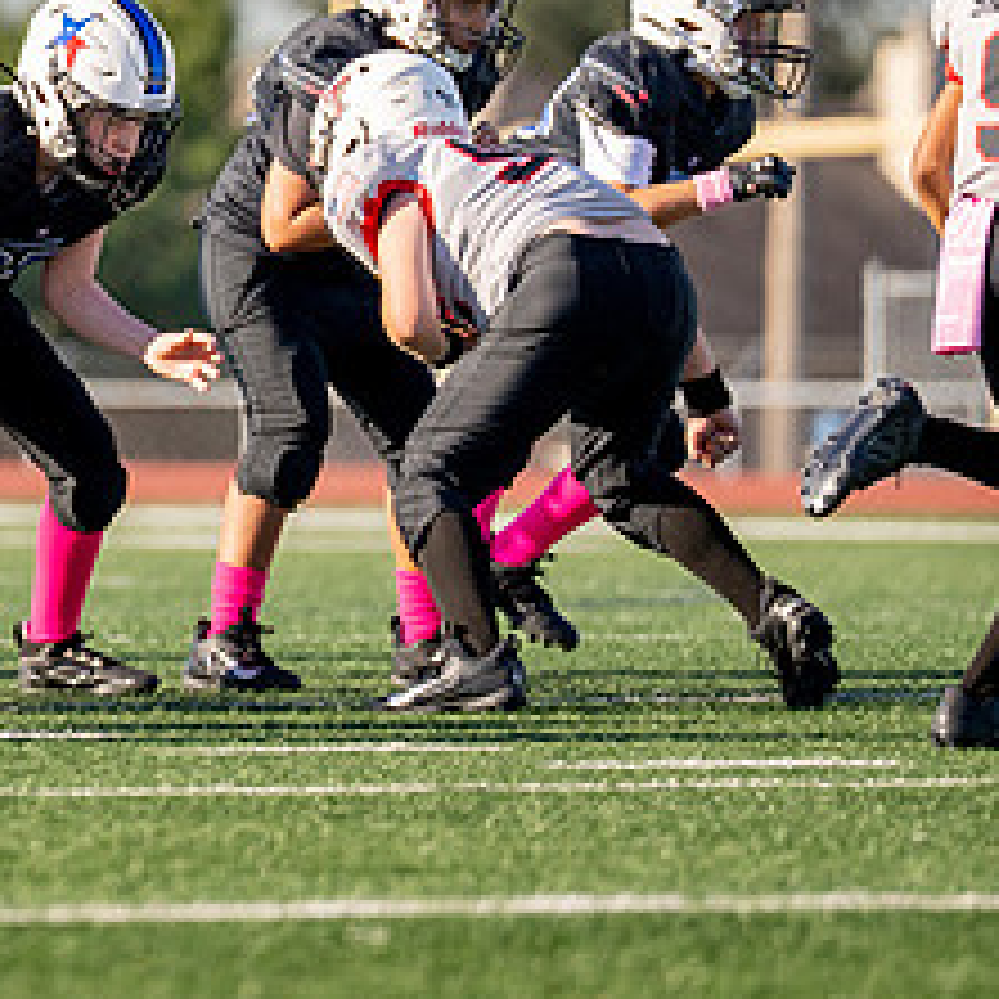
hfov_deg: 2.7
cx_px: -248
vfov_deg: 2.7
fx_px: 21256
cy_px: 270
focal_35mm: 651
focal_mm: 200
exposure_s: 1/3200
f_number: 2.8
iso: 250
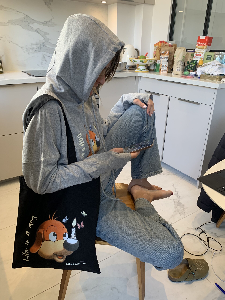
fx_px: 225
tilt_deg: -24.4
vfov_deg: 67.3
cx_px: 112
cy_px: 150
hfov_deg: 53.1
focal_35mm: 26
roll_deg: -0.4
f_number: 1.8
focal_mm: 4.25
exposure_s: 1/100
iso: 100
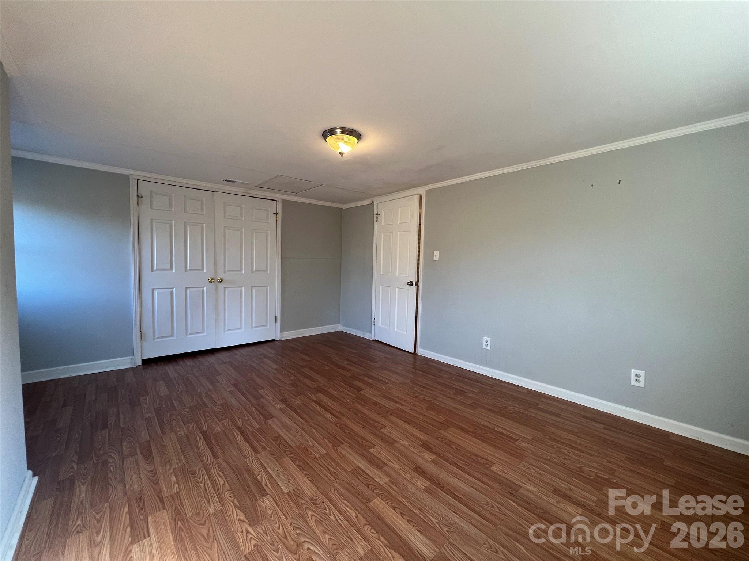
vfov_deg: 89.9
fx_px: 281
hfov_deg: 106.2
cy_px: 280
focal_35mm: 13
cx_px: 374
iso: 100
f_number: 1.8
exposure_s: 1/99
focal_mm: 1.57
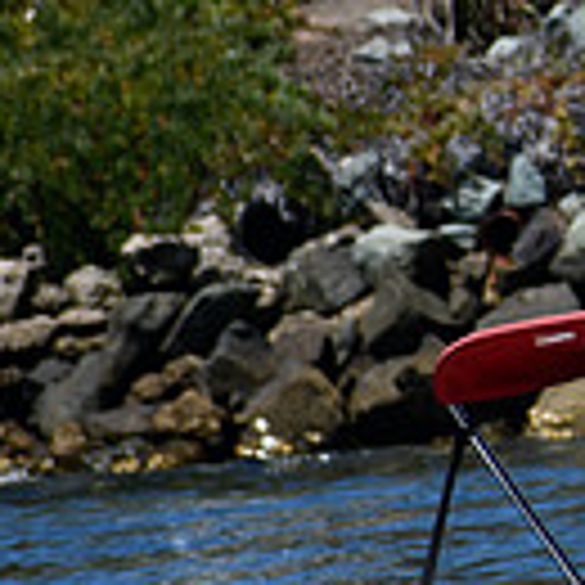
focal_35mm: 1255
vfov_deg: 1.4
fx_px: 23995
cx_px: 1138
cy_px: 79
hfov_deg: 1.4
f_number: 7.1
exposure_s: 1/1600
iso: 200
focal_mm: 220
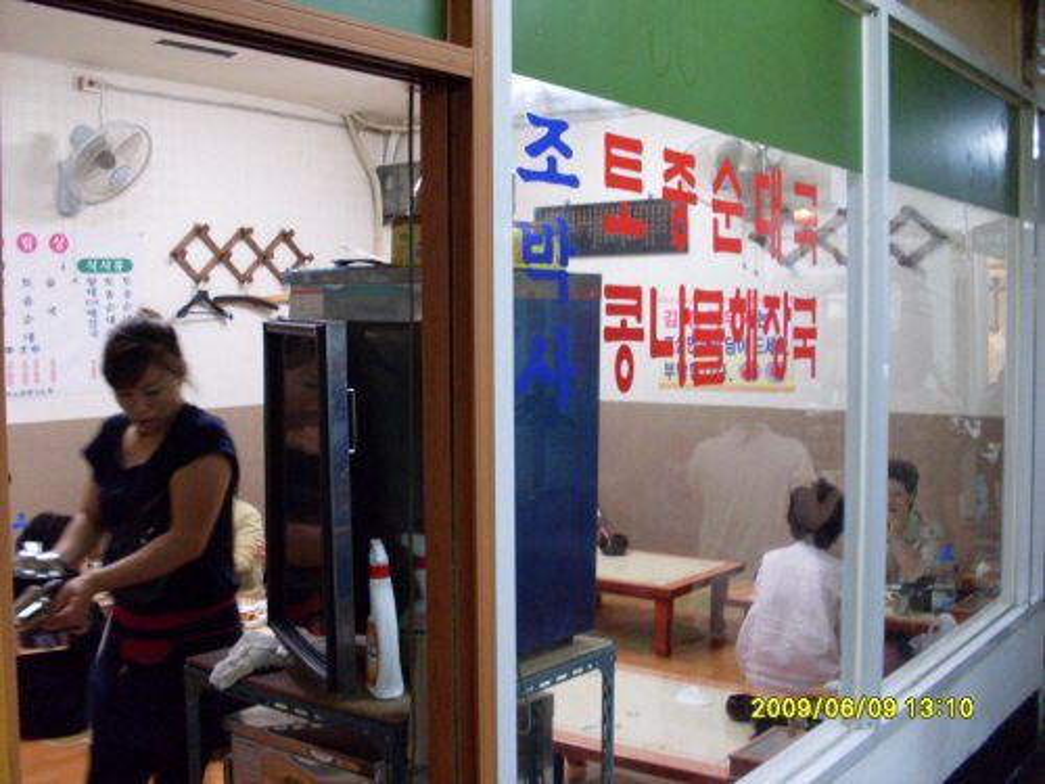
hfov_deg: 49.0
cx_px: 522
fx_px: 1147
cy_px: 392
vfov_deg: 37.7
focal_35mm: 38
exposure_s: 1/20
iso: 200
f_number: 2.8
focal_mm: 6.3
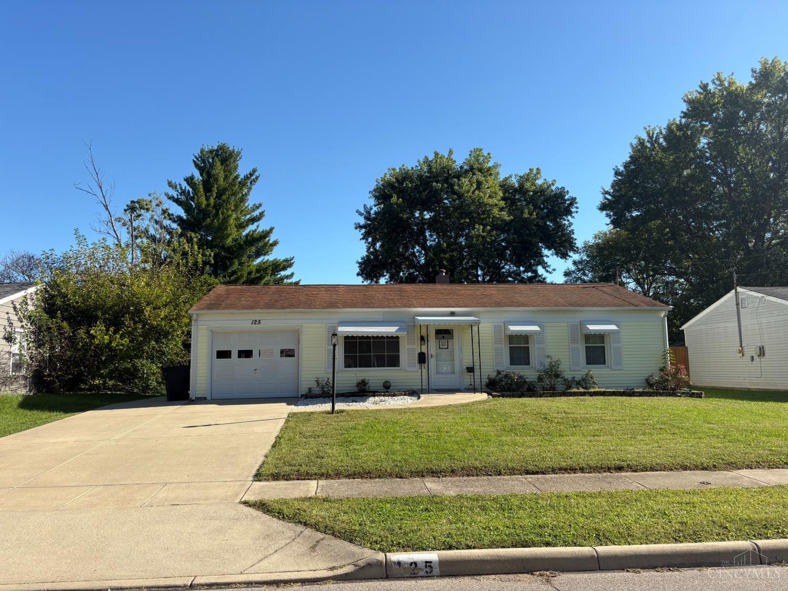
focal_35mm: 26
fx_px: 592
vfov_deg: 53.1
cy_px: 296
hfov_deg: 67.3
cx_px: 394
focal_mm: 5.96
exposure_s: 1/2283
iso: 50
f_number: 1.6
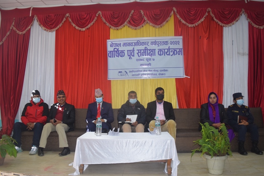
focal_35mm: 32
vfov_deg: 41.7
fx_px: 231
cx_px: 132
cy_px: 88
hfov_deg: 59.5
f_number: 4.5
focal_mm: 21
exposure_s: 1/80
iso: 800
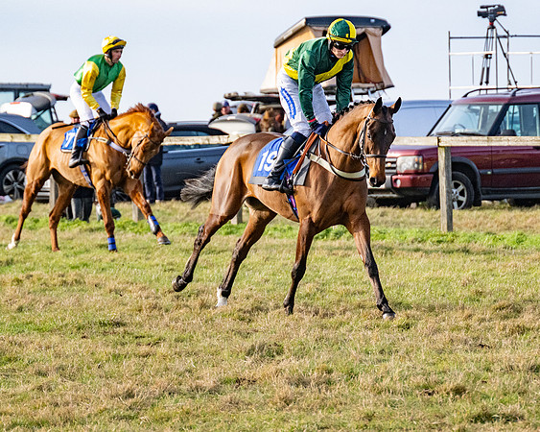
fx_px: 3823
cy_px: 177
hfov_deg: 8.1
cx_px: 306
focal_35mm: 239
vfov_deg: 6.5
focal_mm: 120
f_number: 4
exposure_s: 1/5000
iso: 800
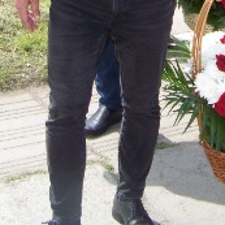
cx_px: 203
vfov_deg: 14.1
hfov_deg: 14.6
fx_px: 868
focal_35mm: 118
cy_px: -78
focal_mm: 5.85
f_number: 2.8
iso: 71
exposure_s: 1/800
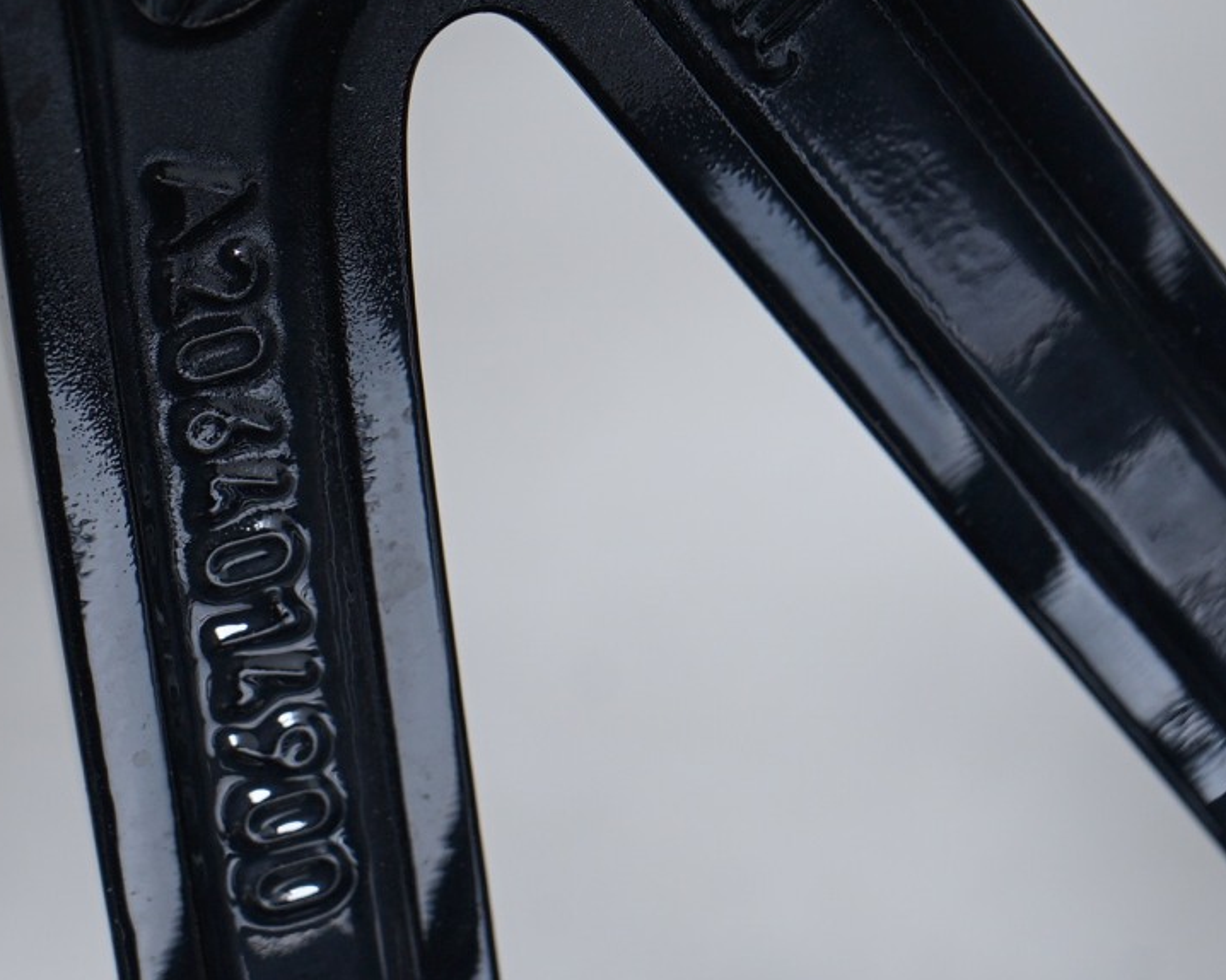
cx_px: 331
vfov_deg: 9.8
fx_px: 5731
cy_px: 407
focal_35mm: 158
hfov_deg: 12.2
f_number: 7.1
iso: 250
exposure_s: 1/125
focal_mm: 63
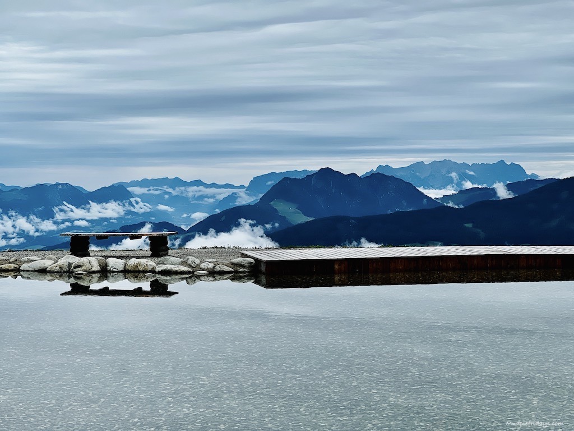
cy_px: 216
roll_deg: +0.8
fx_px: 1277
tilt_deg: -2.5
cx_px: 287
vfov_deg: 19.1
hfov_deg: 25.3
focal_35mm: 77
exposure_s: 1/747
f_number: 2.8
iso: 32
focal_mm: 9
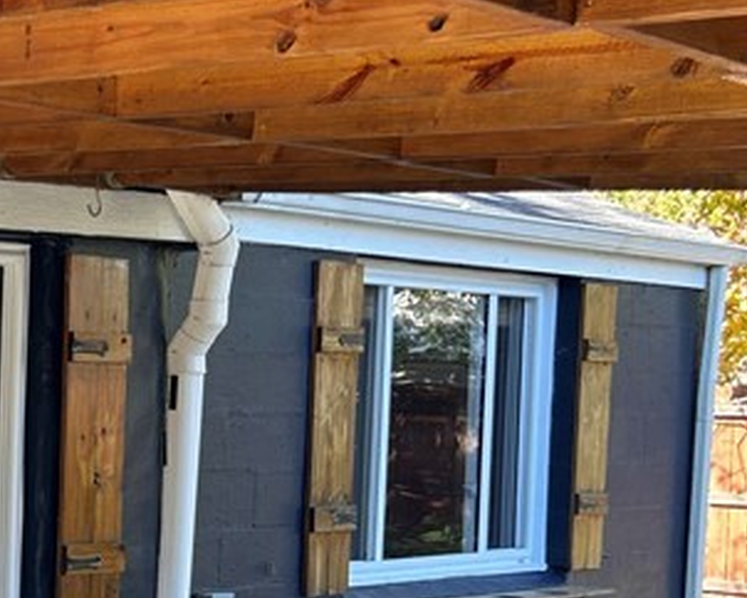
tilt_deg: -3.7
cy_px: 524
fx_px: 1903
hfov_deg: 19.1
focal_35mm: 86
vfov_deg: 17.6
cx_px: -418
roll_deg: +0.1
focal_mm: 5.7
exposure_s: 1/158
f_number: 1.5
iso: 40
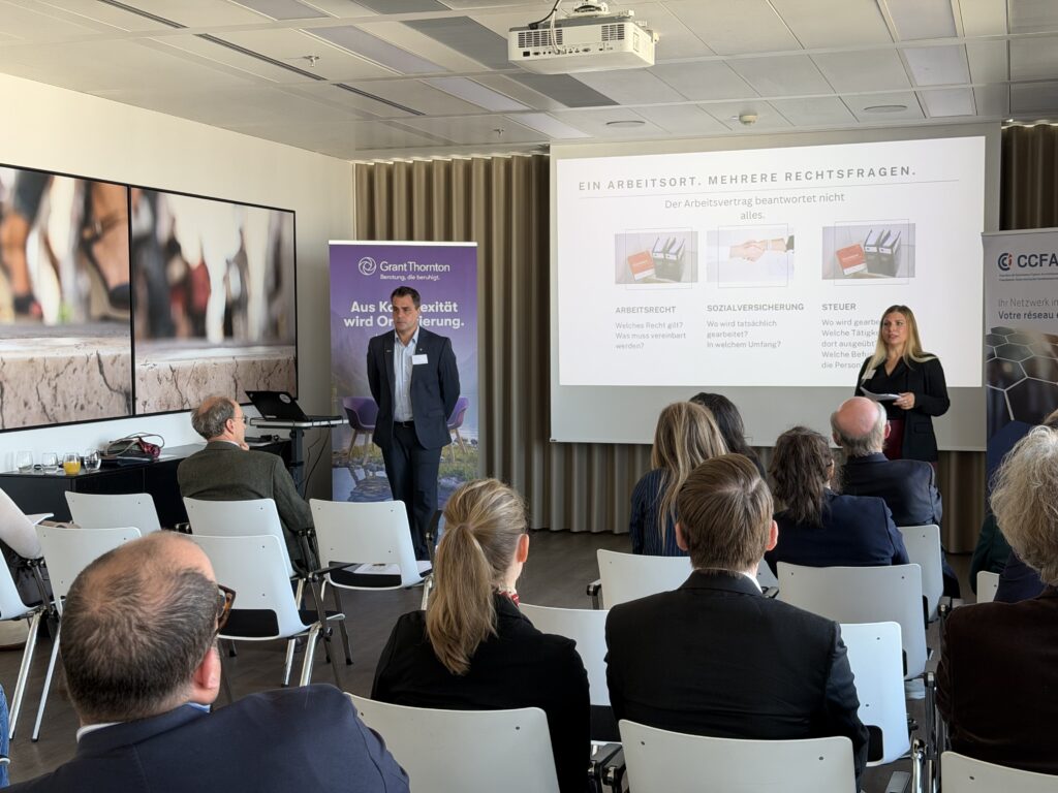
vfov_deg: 30.3
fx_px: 1467
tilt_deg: -3.0
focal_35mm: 48
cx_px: 529
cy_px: 396
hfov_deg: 39.7
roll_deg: +0.3
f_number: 1.78
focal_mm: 6.76
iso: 100
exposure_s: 1/67
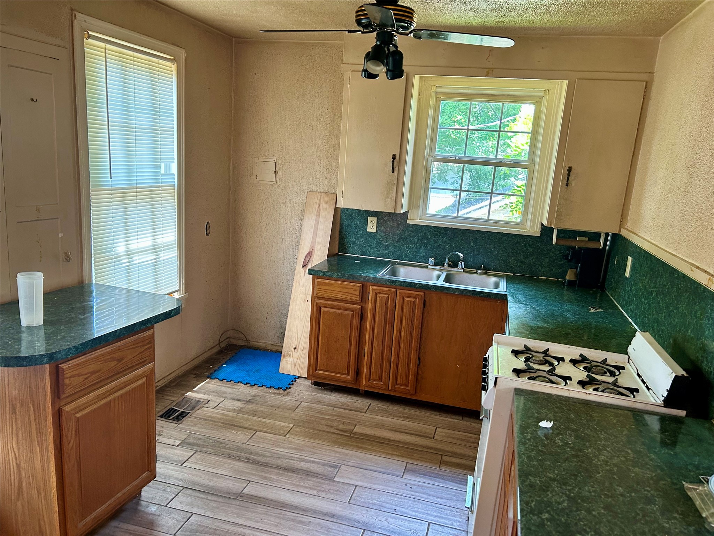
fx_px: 536
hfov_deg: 67.3
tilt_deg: -12.0
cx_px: 357
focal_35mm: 26
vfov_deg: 53.1
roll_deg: -3.7
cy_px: 268
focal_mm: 5.7
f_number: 1.5
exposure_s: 1/60
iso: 200
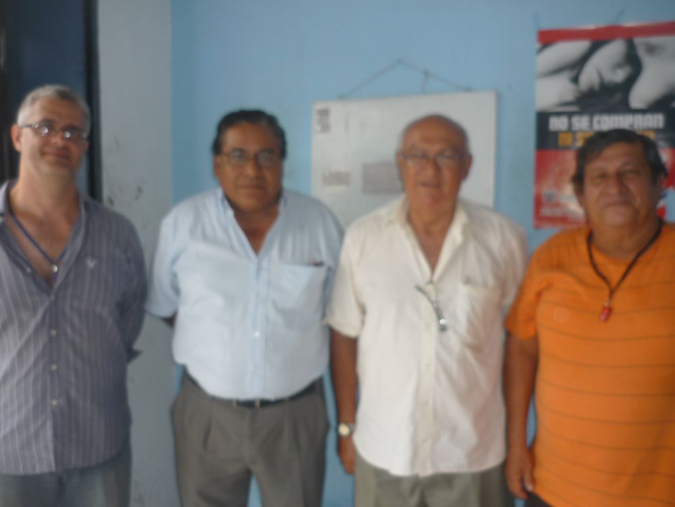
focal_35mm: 33
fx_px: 643
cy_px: 254
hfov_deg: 55.4
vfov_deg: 42.9
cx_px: 338
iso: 100
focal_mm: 5.5
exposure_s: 1/30
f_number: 2.8
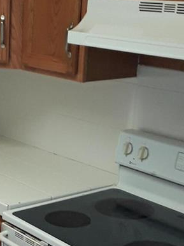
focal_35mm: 84
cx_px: 12
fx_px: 596
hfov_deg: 17.3
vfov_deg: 23.2
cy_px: 161
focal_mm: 2.91
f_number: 1.9
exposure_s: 1/30
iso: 80
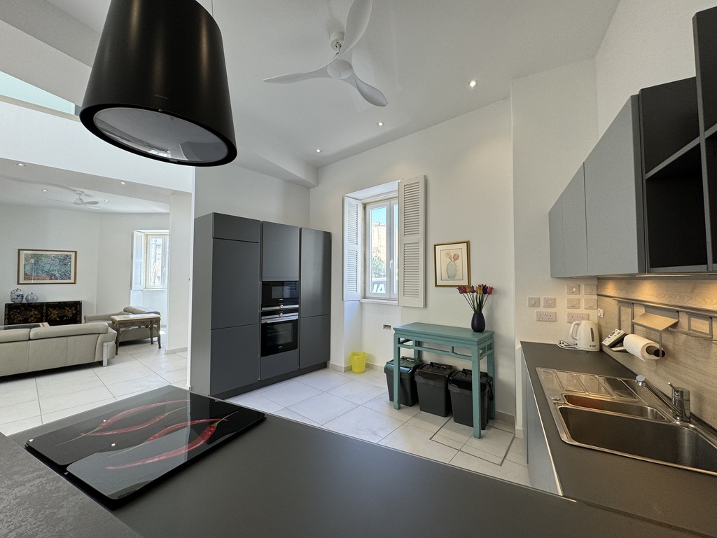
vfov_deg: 85.7
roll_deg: -0.4
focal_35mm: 14
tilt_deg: +1.9
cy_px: 269
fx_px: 290
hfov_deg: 102.1
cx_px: 358
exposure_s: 1/150
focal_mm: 2.22
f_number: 2.2
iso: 80
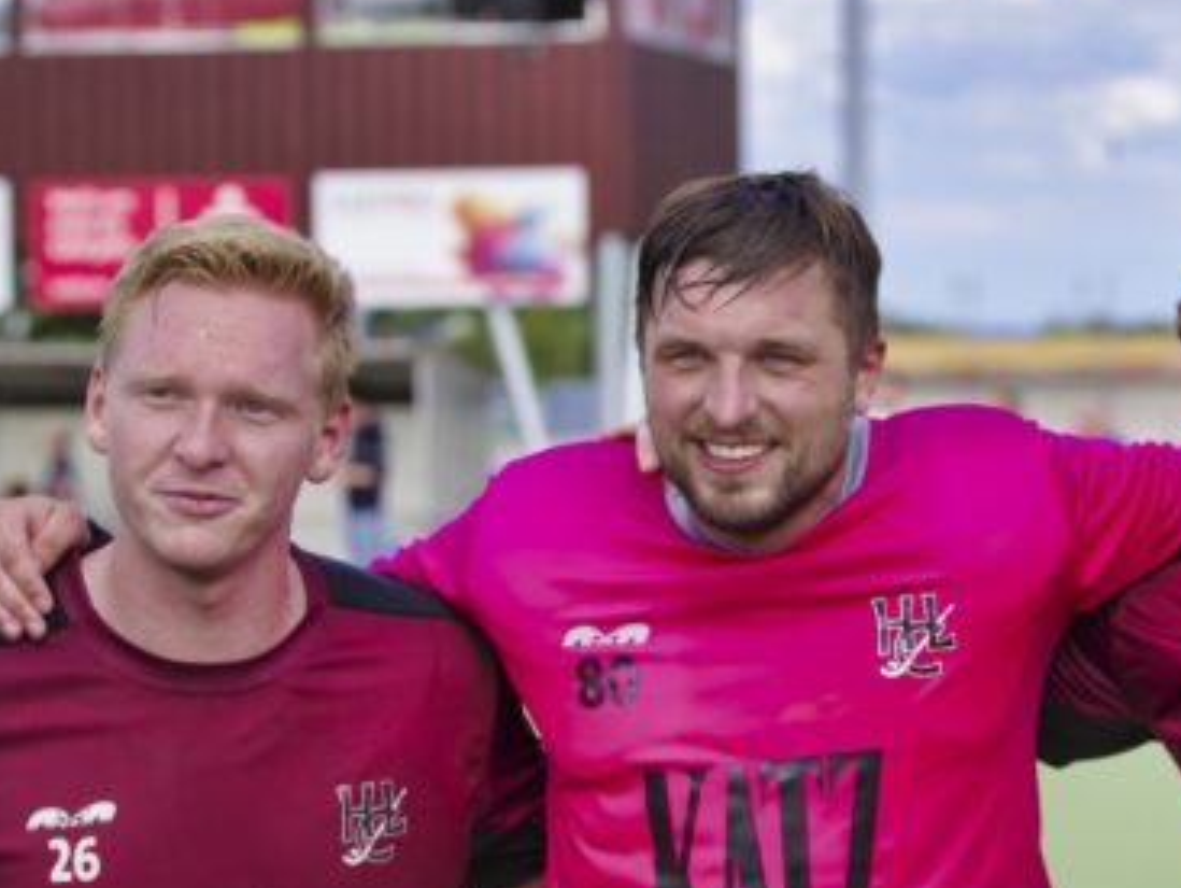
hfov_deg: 14.3
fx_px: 4711
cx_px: 745
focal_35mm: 138
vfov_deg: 10.8
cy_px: 442
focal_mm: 105
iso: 800
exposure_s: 1/1250
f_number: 6.3
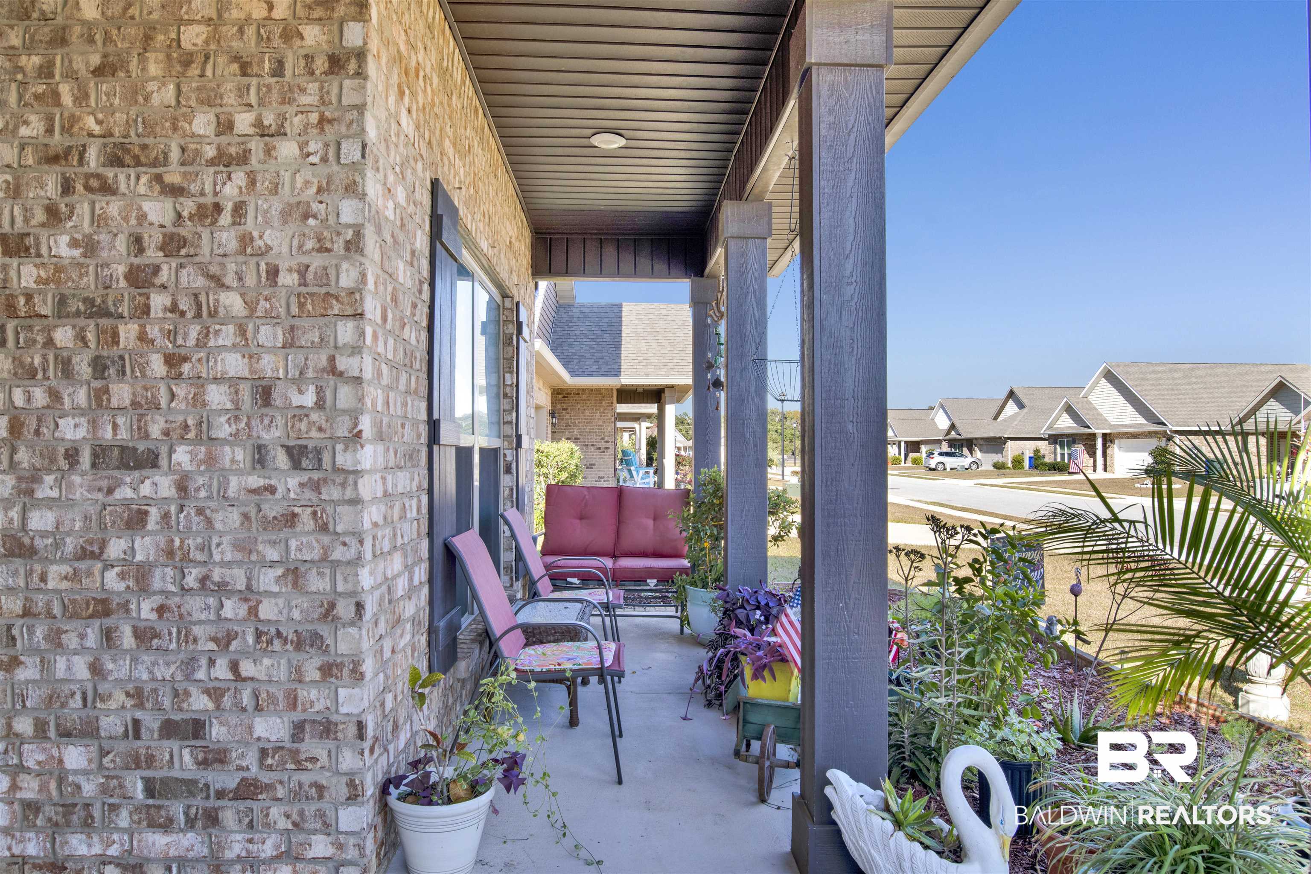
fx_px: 765
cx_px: 656
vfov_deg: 59.5
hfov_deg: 81.2
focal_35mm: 21
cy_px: 437
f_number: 11
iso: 200
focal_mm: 21
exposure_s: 1/80
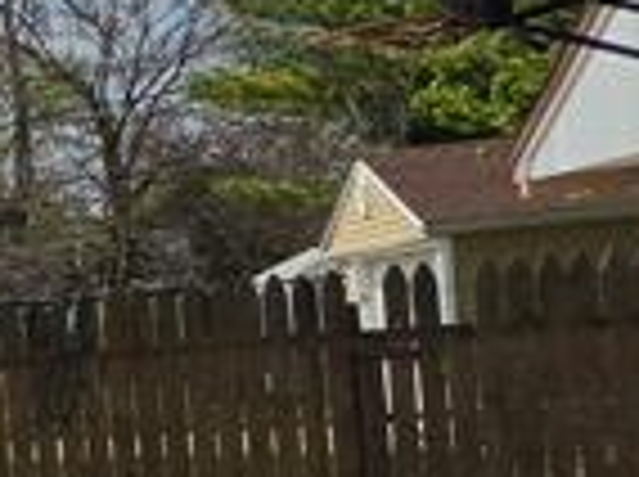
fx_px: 1732
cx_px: -1323
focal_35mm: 94
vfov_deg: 15.5
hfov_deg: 11.2
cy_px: 446
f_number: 1.9
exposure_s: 1/3727
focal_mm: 2.2
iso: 32
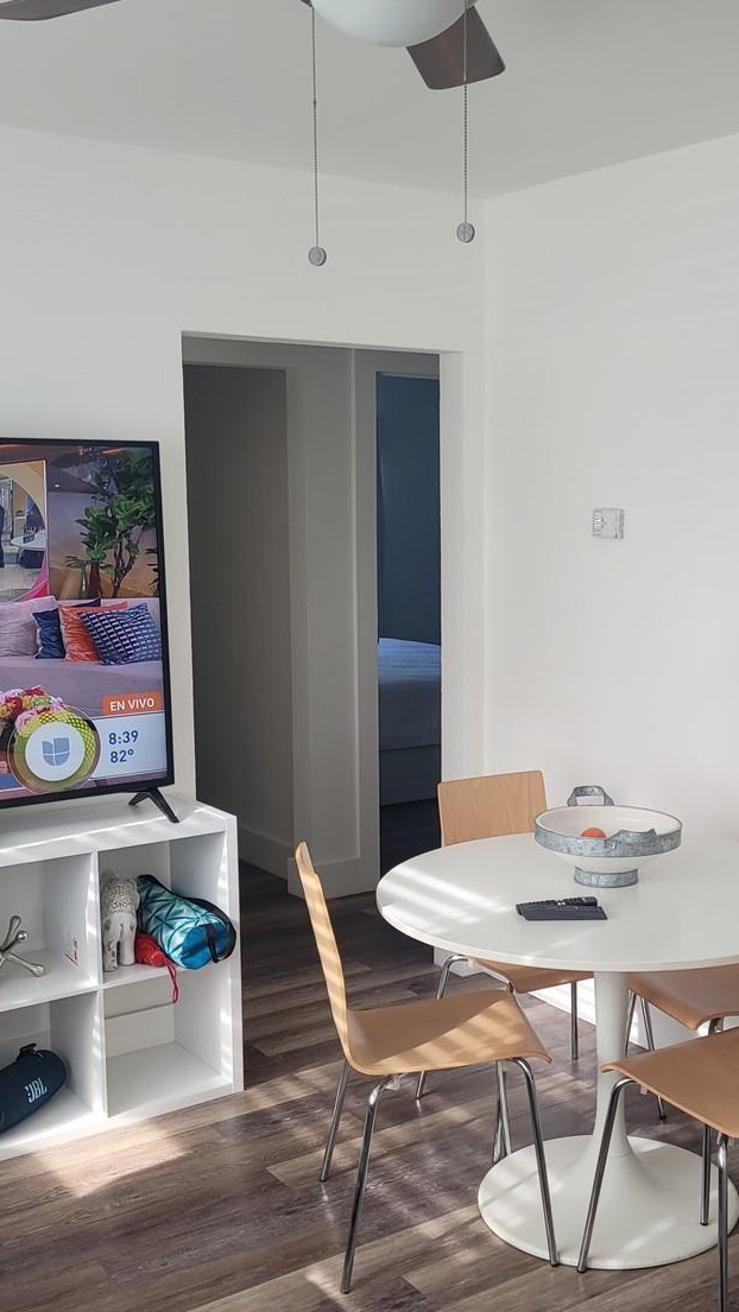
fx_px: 1428
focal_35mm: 41
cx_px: 536
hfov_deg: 28.7
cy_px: 704
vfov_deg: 49.3
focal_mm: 5.4
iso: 64
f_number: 1.8
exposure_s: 1/100
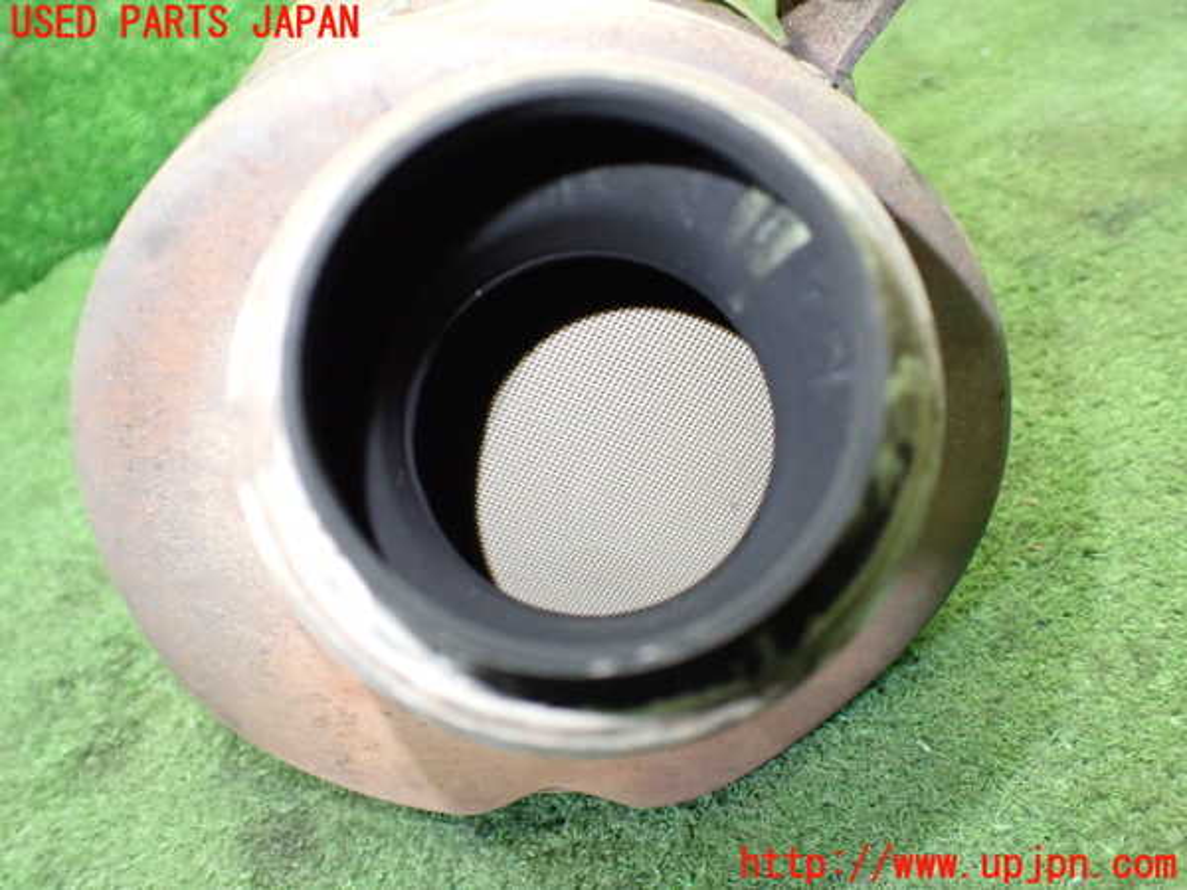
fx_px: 1029
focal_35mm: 30
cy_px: 445
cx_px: 594
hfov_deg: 60.0
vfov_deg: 46.8
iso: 800
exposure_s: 1/40
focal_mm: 5.4
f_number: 2.3
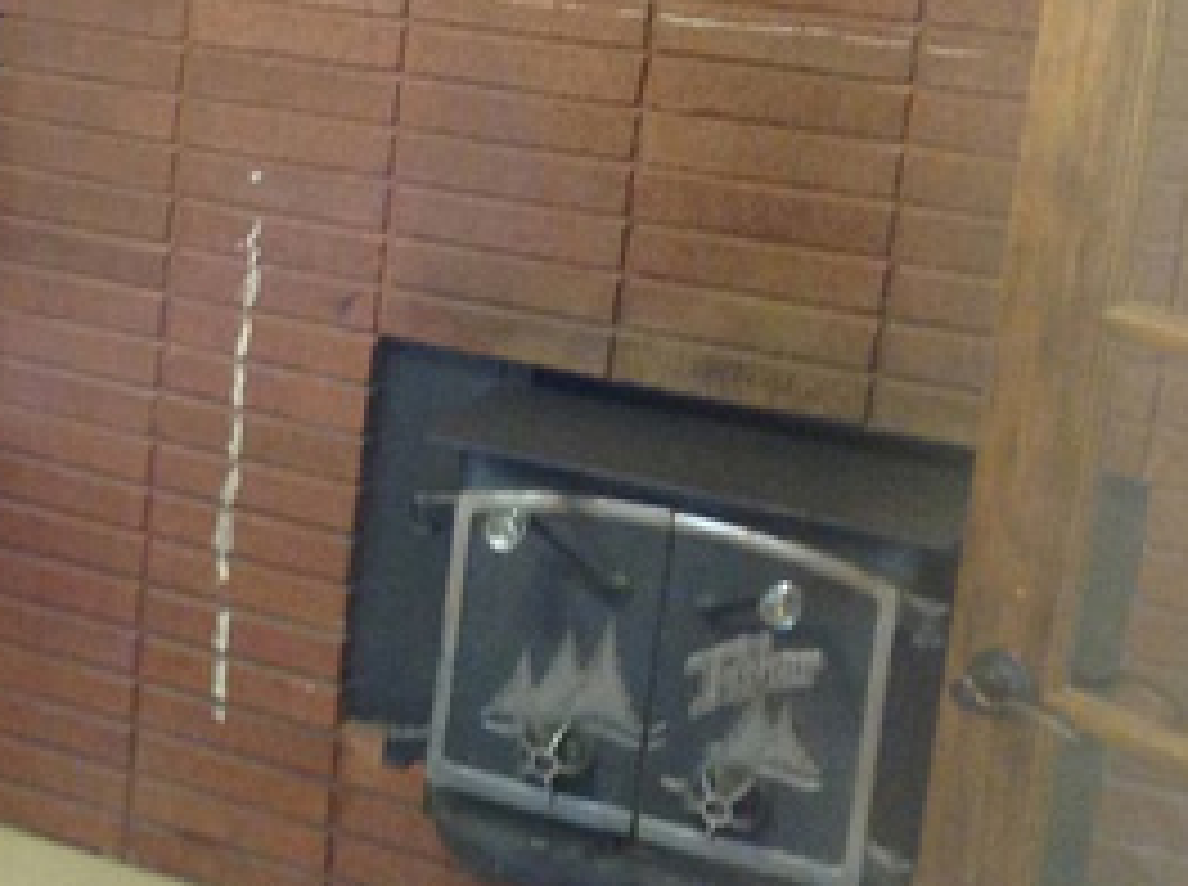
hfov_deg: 21.9
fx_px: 2912
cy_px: 265
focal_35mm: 85
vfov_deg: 17.2
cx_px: -104
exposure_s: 1/15
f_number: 2.4
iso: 250
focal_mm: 4.28
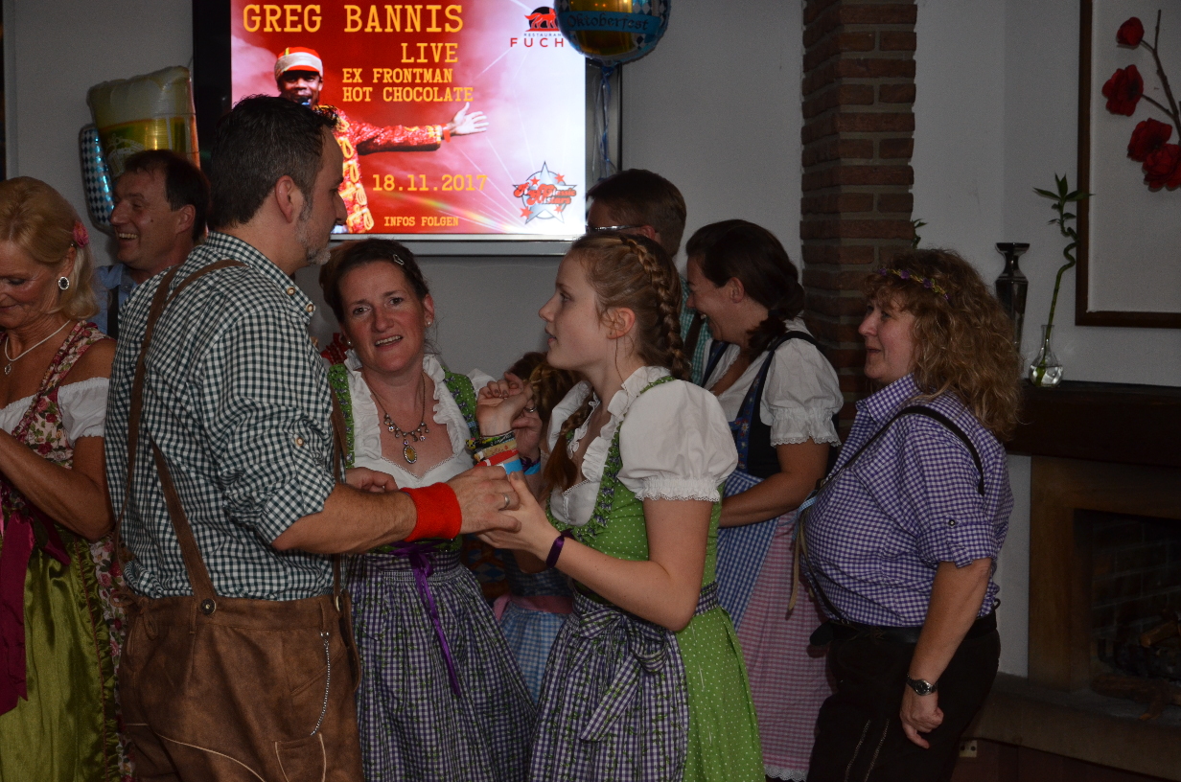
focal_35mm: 60
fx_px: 1964
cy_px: 391
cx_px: 590
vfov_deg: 22.5
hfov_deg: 33.5
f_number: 4.8
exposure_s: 1/60
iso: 800
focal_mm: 40
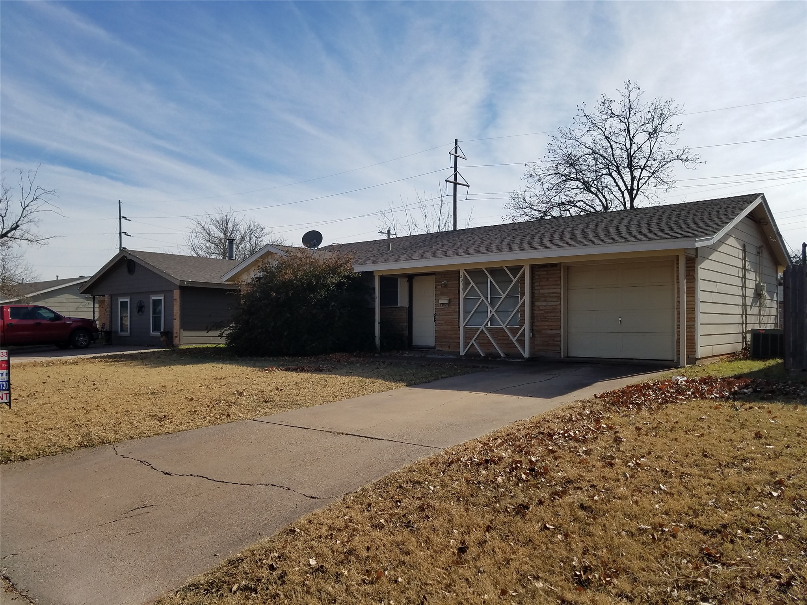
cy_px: 302
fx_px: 606
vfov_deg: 53.1
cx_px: 404
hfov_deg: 67.3
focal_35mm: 26
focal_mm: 4.2
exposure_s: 1/4624
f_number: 1.7
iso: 50
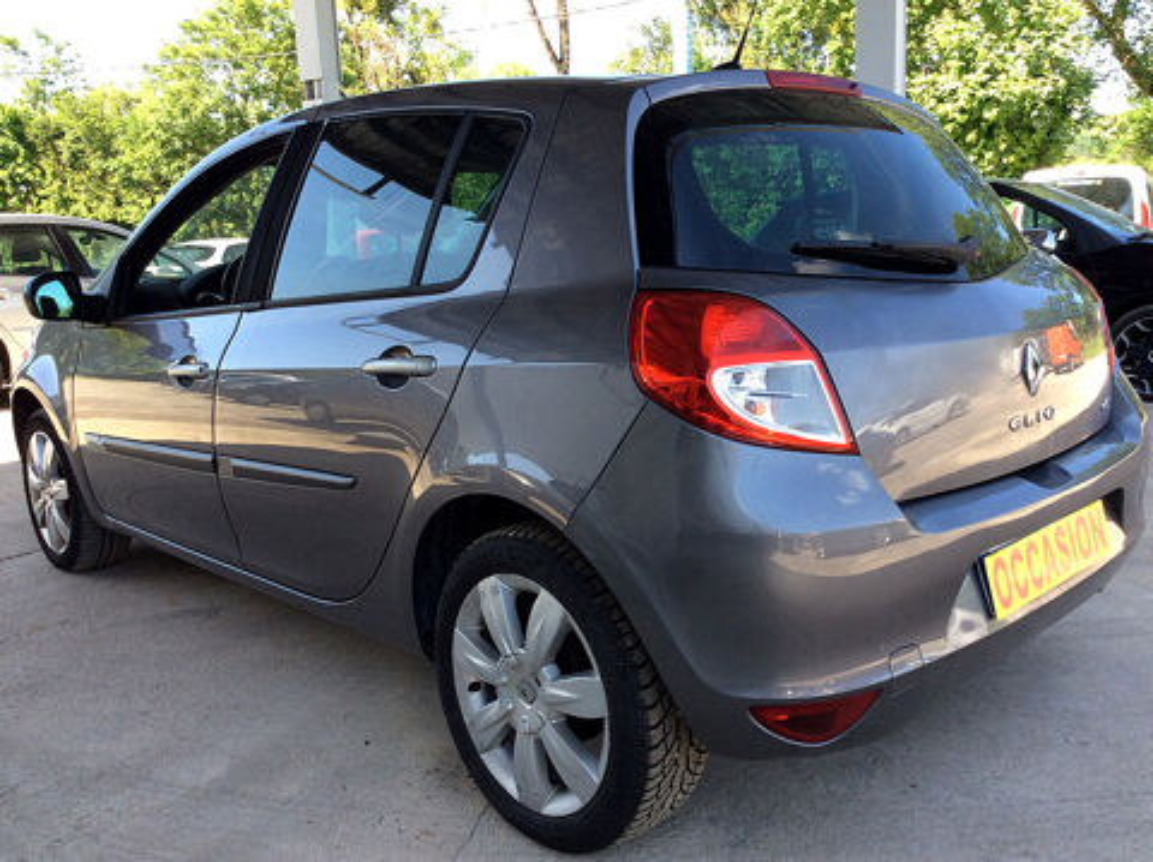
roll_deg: +5.3
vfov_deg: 44.1
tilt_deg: -10.4
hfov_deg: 56.9
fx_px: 1065
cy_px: 431
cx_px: 576
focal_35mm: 32
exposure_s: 1/222
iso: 32
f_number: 2.4
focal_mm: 3.3
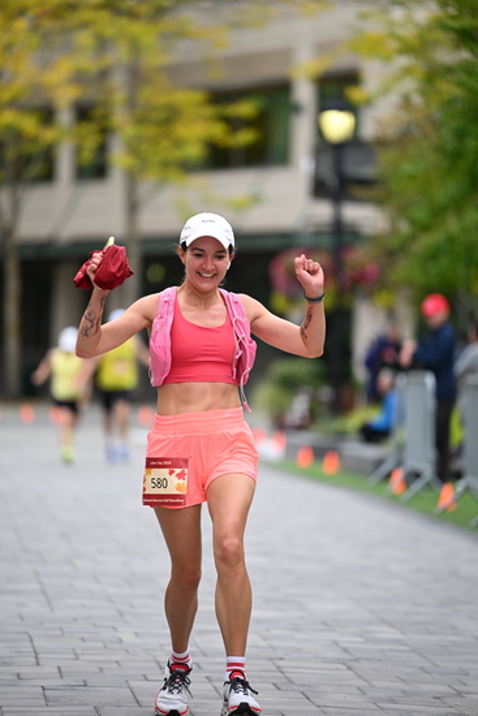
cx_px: 239
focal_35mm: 200
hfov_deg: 6.9
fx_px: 3981
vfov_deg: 10.3
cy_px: 358
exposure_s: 1/2000
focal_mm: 200
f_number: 2.8
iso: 640
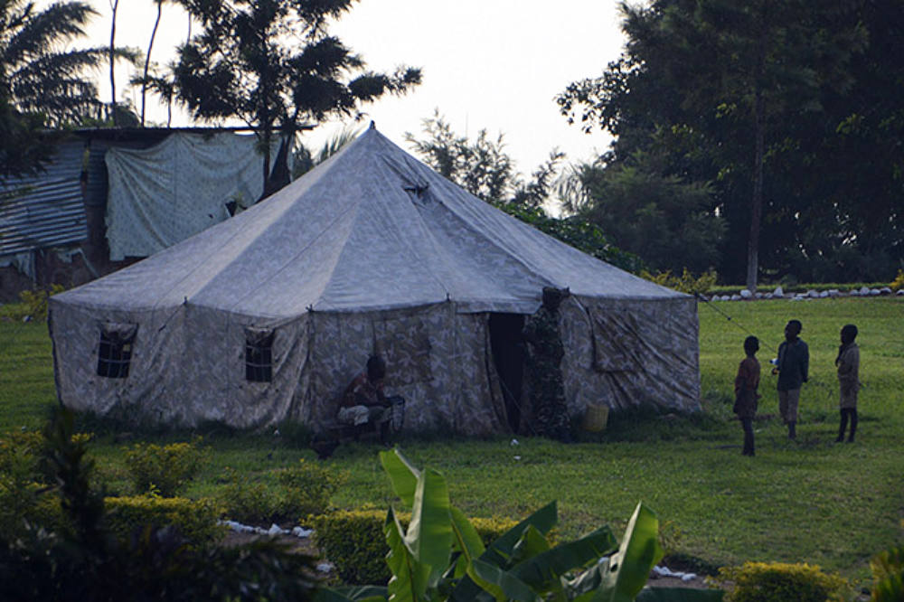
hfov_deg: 6.9
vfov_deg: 4.6
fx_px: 7530
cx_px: 452
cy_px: 301
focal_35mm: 300
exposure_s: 1/800
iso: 400
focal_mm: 300
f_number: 5.6
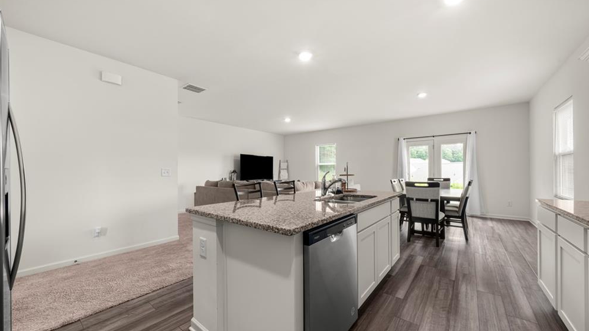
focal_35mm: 14
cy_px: 164
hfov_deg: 106.8
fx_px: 219
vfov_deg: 74.3
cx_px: 300
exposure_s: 1/3
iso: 320
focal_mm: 13
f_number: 11
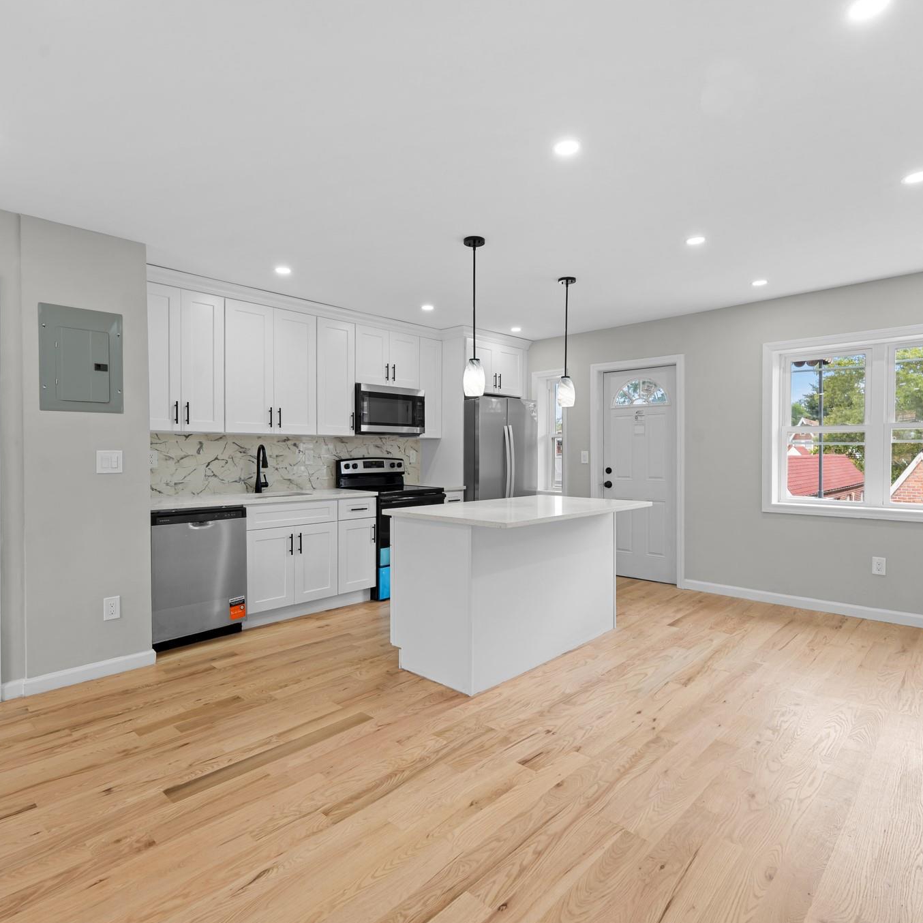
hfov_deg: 80.7
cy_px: 460
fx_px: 543
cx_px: 453
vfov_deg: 80.7
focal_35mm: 18
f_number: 9
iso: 400
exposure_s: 1/6
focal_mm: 14
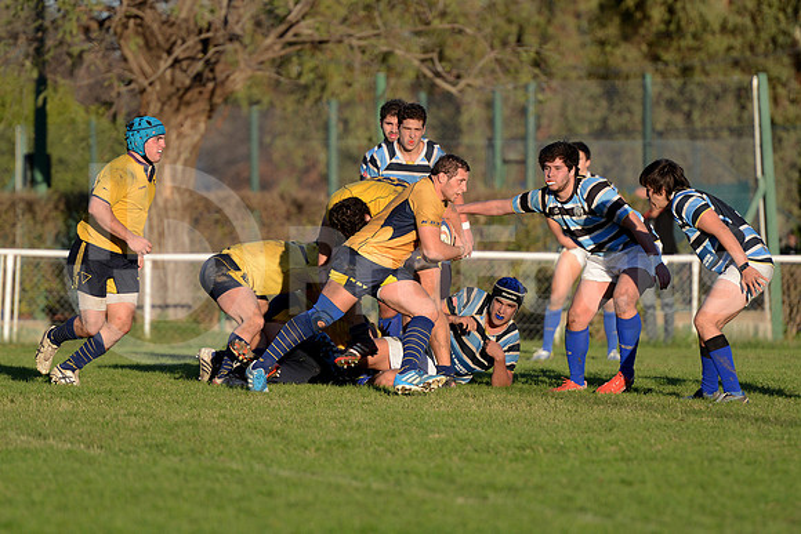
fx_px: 6009
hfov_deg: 7.6
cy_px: 267
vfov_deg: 5.1
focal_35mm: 270
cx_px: 400
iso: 500
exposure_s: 1/1250
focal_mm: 270
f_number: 4
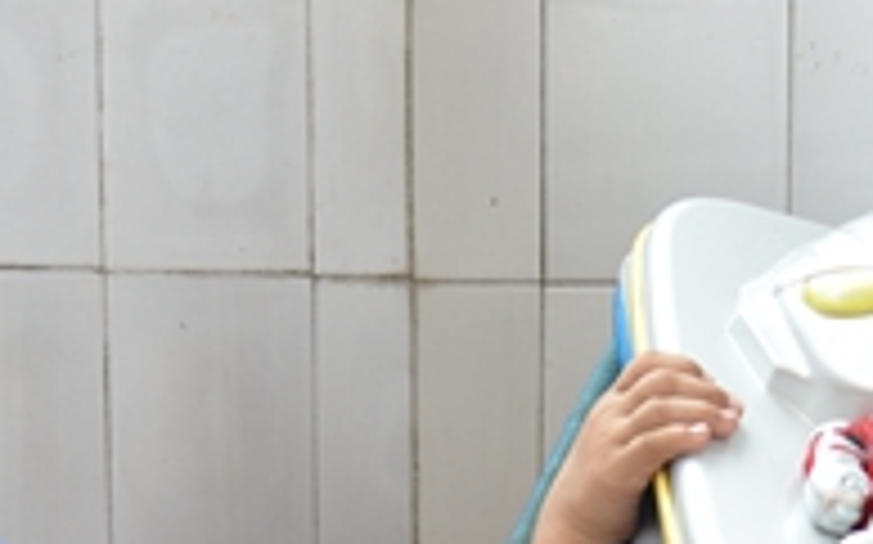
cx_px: 652
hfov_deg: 12.4
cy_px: 931
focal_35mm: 168
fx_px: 3995
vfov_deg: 7.6
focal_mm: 50
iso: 250
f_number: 4
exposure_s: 1/40
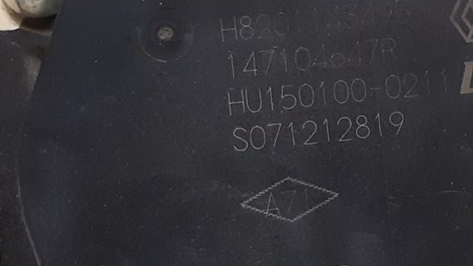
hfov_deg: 20.8
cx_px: 405
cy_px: 191
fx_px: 1267
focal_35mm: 101
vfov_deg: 12.0
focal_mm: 3.93
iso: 250
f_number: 1.7
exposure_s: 1/50
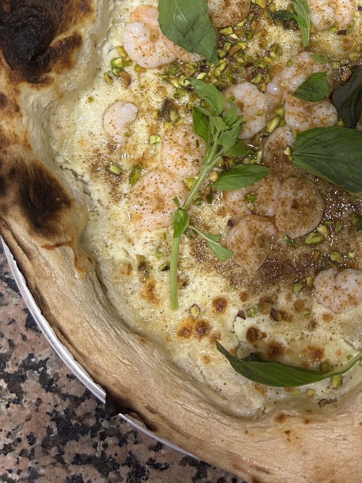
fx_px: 628
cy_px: 113
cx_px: 312
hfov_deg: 31.0
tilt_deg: -85.6
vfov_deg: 40.7
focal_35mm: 45
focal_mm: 5.7
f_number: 1.5
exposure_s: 1/50
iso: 200
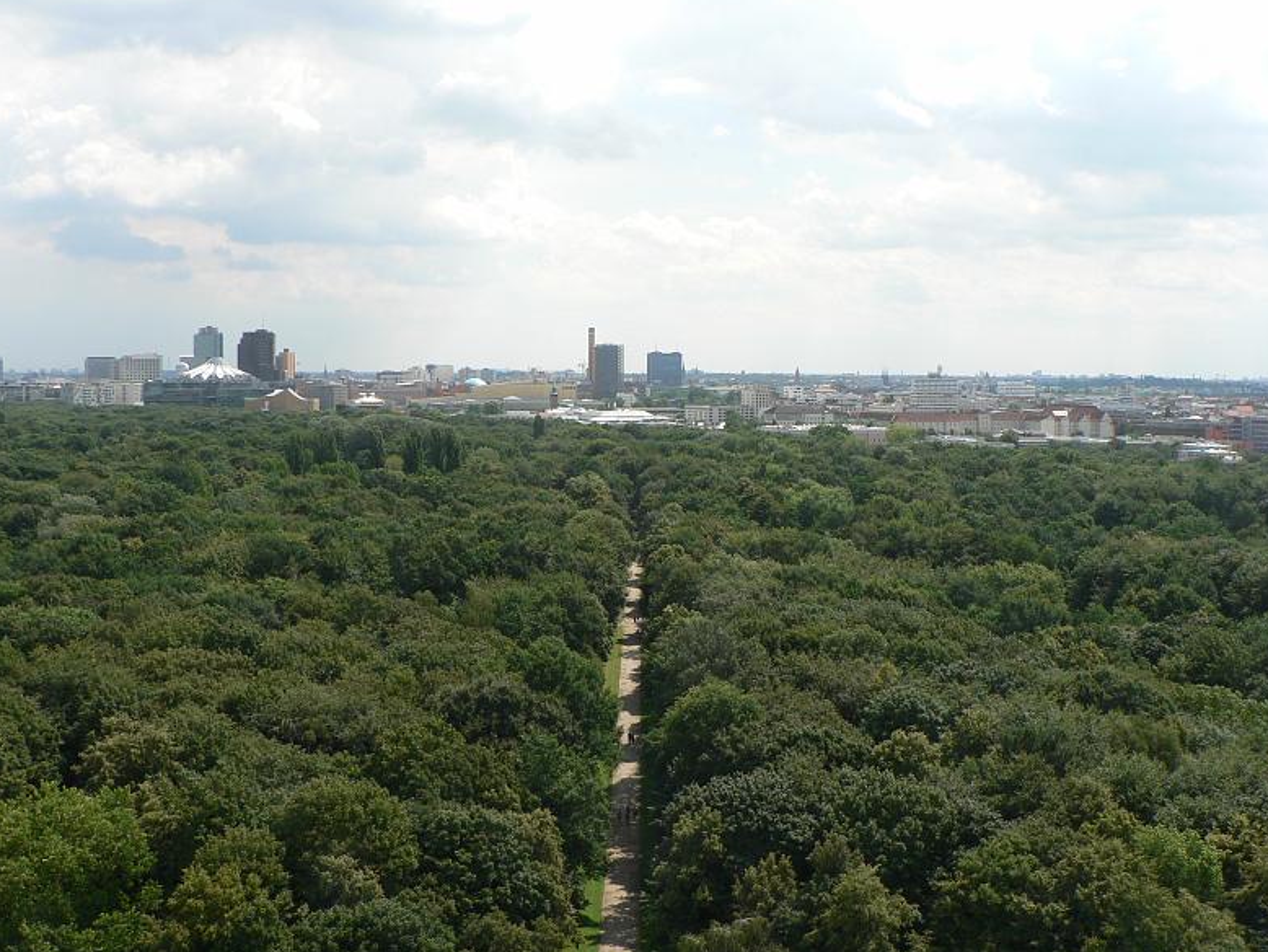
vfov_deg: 38.7
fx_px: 1356
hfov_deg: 50.1
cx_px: 636
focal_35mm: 37
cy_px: 468
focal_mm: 6
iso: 80
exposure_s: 1/400
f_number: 5.6
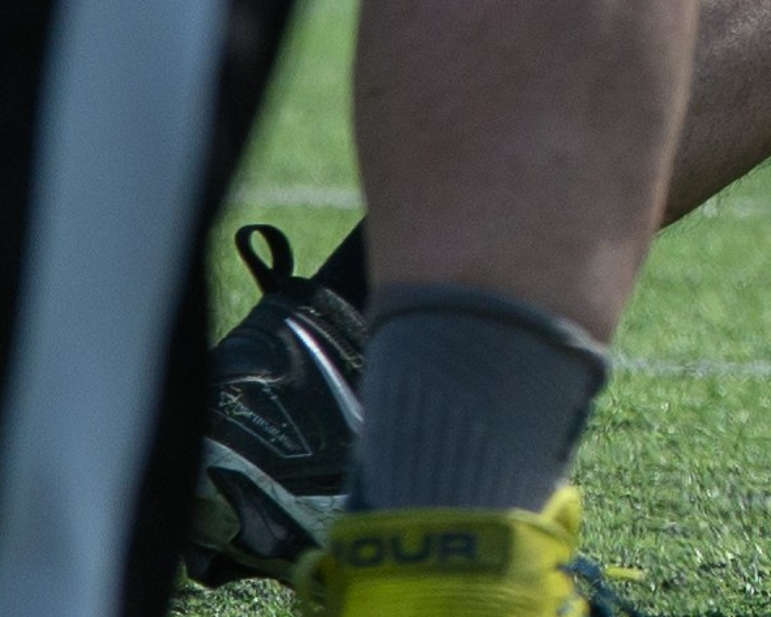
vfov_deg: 1.0
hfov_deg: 1.3
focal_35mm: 1519
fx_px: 34667
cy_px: -452
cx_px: 1497
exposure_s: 1/2000
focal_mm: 160
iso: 200
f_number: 5.6
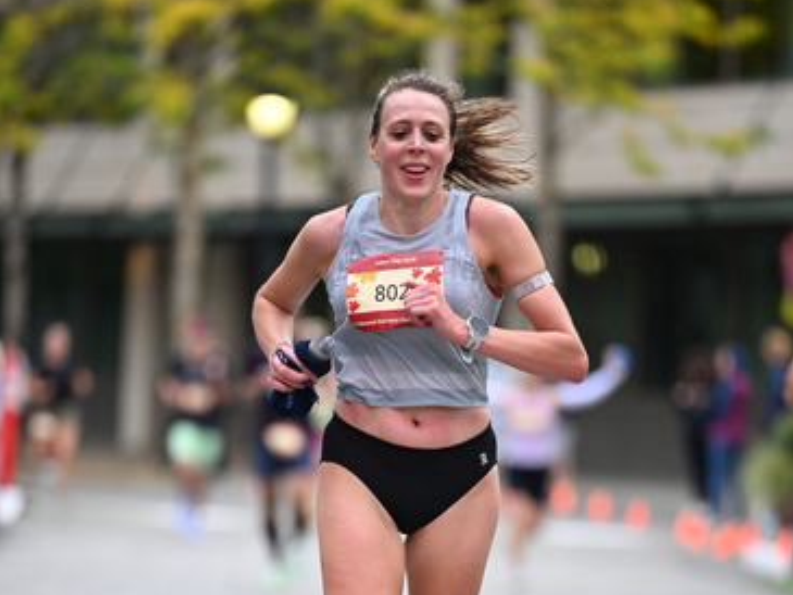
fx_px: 6646
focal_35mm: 290
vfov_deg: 5.1
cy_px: 482
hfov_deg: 6.8
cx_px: 396
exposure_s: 1/1600
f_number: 2.8
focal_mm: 200
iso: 1000
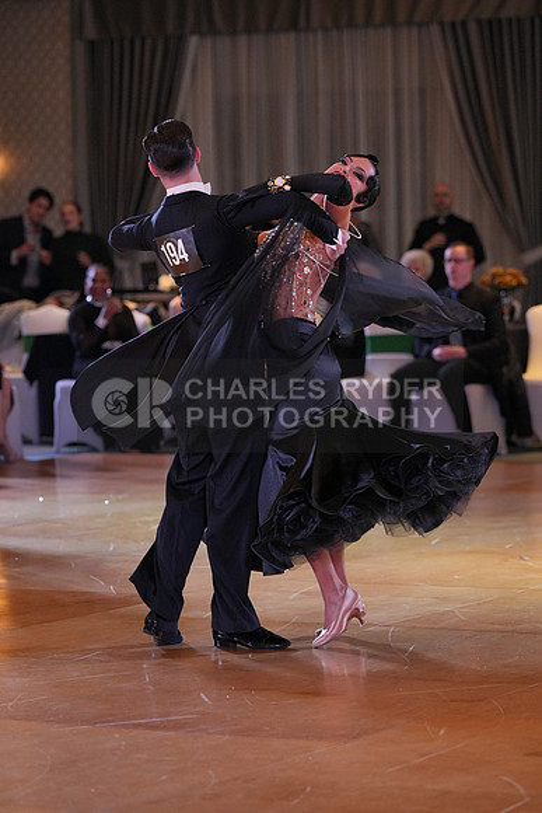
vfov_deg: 13.8
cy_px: 406
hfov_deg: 9.2
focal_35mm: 149
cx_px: 271
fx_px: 3363
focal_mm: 149
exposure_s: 1/400
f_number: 4
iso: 2500
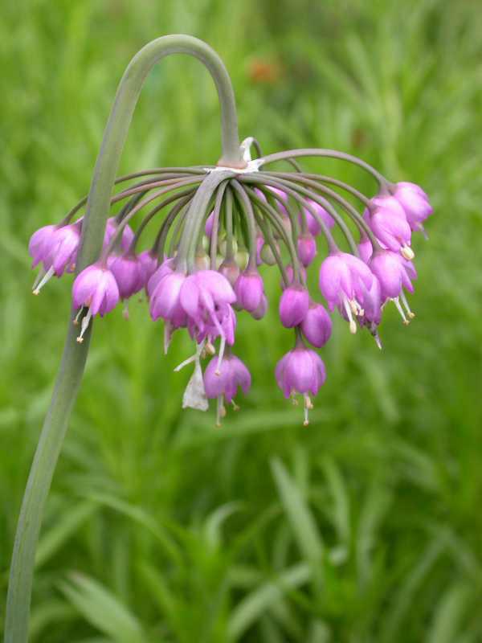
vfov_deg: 25.0
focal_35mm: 78
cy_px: 322
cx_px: 241
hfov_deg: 18.9
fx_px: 1448
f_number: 4
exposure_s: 1/59.6
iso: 100
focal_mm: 16.2
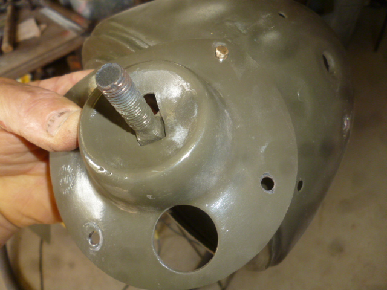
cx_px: 194
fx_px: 313
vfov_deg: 49.7
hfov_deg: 63.4
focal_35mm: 28
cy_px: 145
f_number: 3.1
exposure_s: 1/60
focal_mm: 5
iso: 200
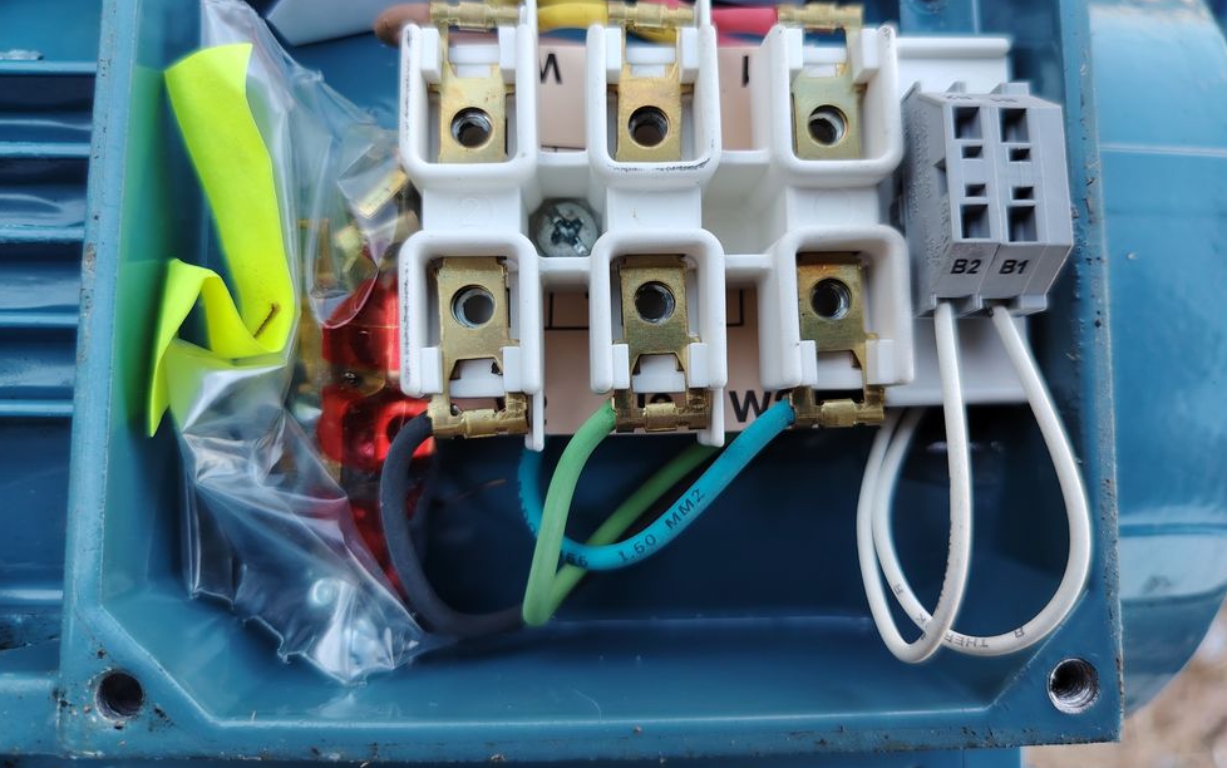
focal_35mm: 26
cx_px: 624
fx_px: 870
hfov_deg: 70.4
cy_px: 328
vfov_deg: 47.5
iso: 147
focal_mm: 5.25
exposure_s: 1/100
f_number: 1.75
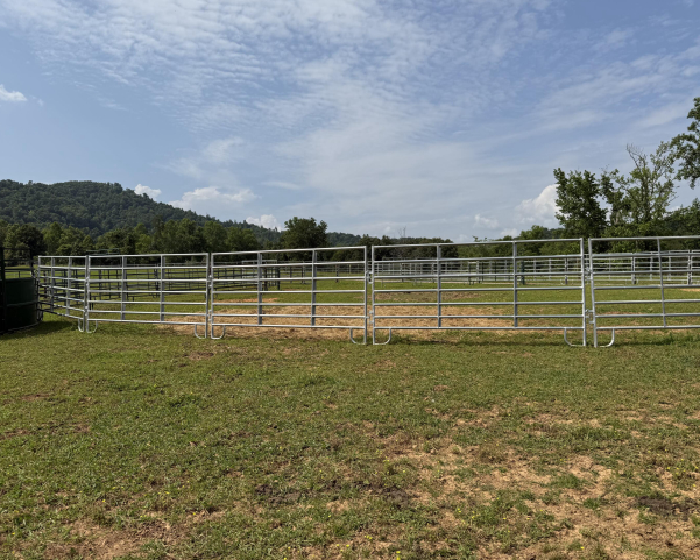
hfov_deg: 66.0
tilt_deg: -0.4
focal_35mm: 26
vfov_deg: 54.9
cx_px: 344
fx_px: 539
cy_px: 285
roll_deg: +0.7
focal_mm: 6.76
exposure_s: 1/7353
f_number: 1.78
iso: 80
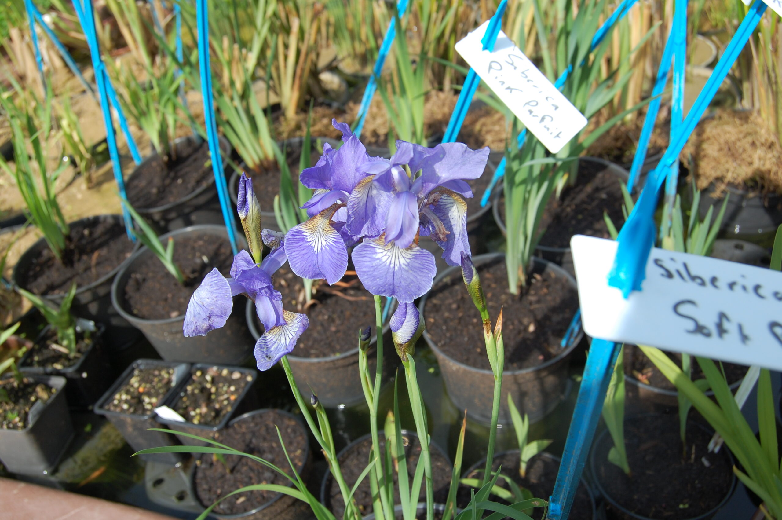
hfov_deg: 53.2
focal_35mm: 36
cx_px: 391
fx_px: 781
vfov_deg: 36.8
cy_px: 260
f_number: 8
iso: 200
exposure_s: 1/250
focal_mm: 24
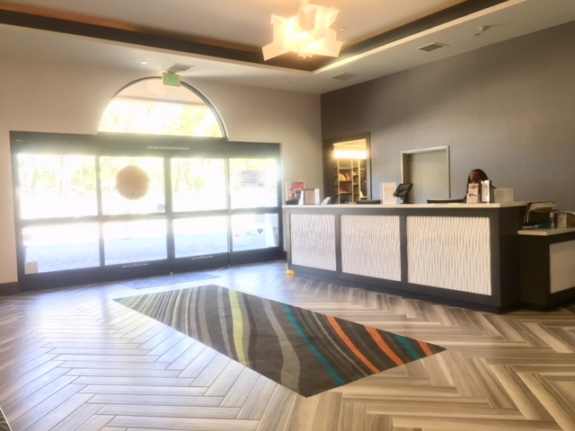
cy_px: 216
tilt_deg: -1.8
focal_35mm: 29
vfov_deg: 48.2
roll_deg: +2.1
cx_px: 288
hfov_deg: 61.7
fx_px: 482
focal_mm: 4.15
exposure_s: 1/30
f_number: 2.2
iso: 125
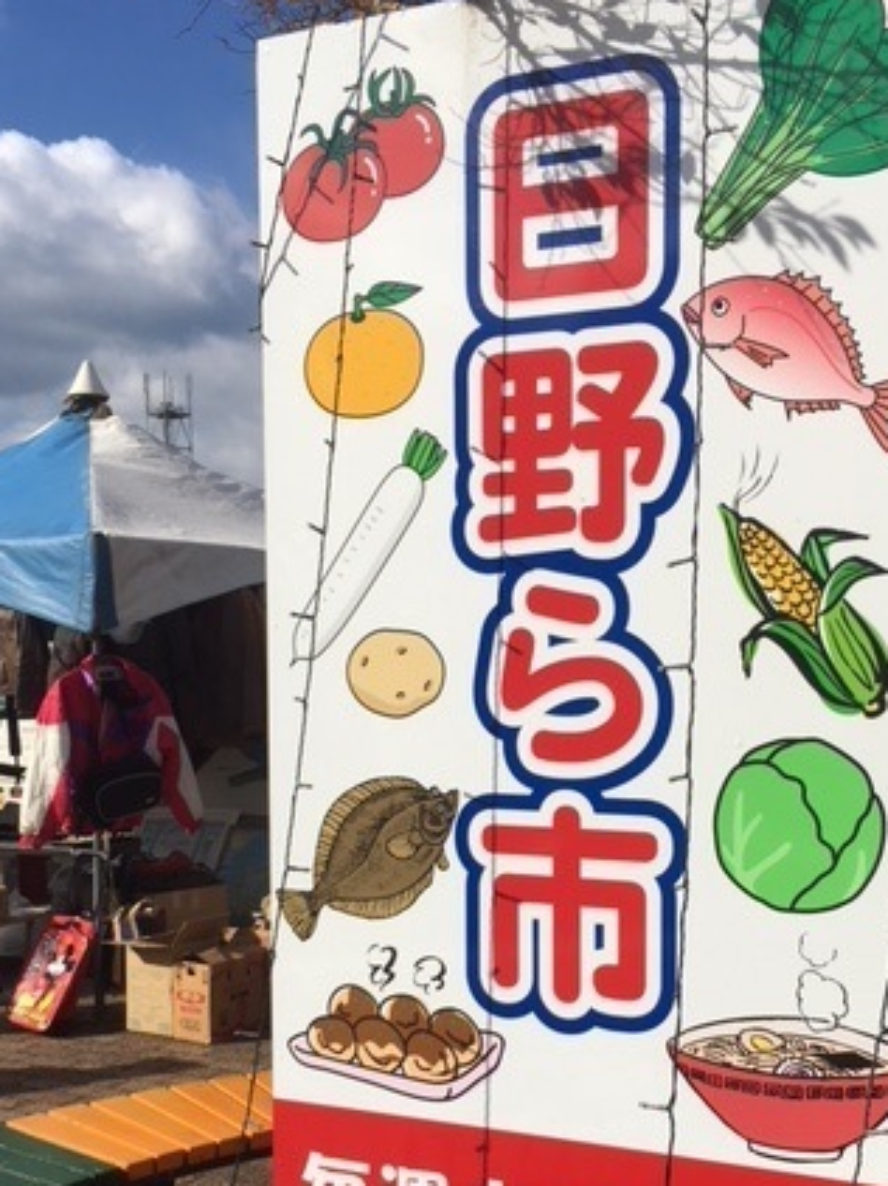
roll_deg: +0.9
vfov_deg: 42.5
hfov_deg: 32.5
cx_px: 607
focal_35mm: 44
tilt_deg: -5.2
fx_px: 1506
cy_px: 764
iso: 25
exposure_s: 1/3663
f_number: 2.2
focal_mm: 4.15
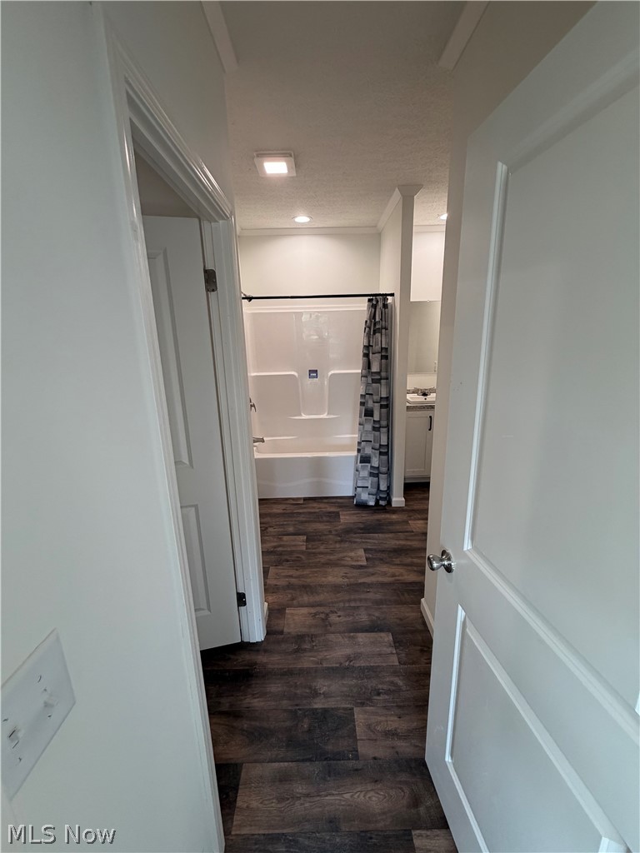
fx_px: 345
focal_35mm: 14
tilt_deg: -13.2
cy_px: 426
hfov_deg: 85.7
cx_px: 320
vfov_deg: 102.1
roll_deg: +1.9
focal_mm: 2.22
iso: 160
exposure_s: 1/120
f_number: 2.2
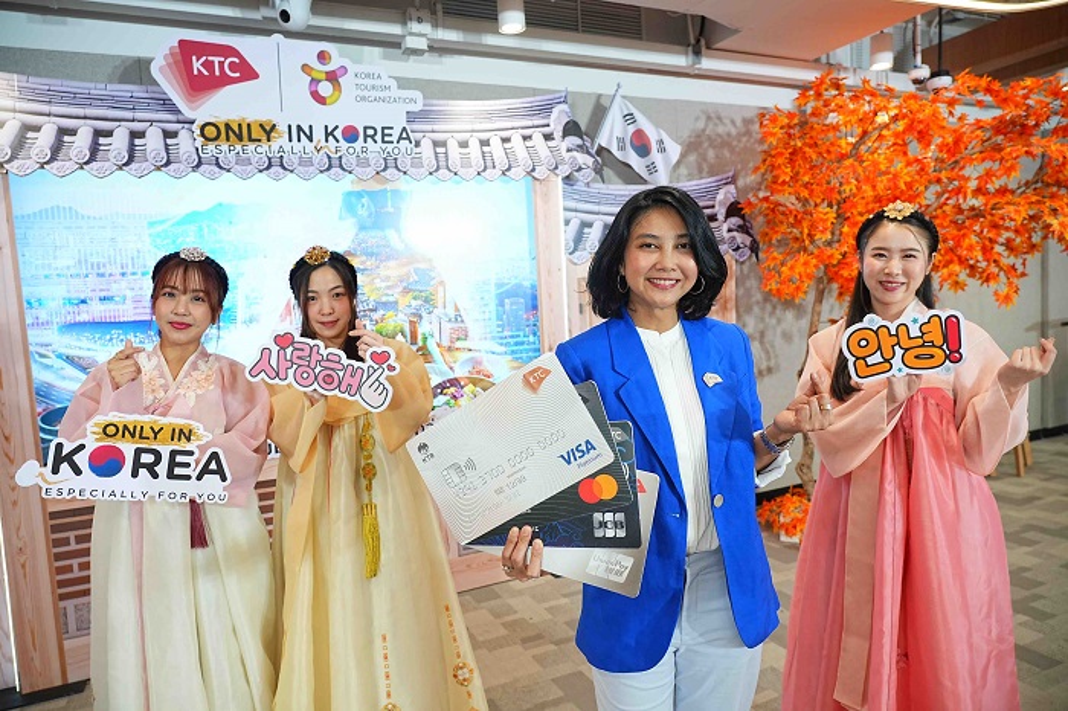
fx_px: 712
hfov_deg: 73.8
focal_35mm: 24
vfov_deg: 53.1
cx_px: 534
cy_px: 356
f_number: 4.5
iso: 1000
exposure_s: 1/100
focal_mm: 24
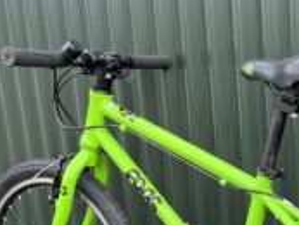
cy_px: 215
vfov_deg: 20.0
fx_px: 622
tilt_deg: -14.5
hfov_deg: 25.7
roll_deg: +3.0
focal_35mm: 72
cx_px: 297
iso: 50
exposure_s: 1/358
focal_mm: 5.1
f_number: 1.6
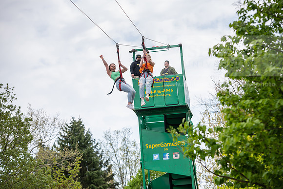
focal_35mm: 120
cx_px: 142
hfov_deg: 17.1
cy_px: 94
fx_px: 944
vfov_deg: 11.4
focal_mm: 120
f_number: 4
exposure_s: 1/800
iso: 125
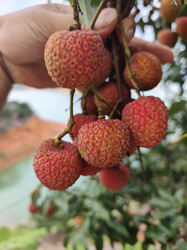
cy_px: 125
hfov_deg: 56.8
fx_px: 173
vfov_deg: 71.6
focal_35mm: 24
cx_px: 94
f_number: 1.6
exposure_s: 1/646
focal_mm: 5.84
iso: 50
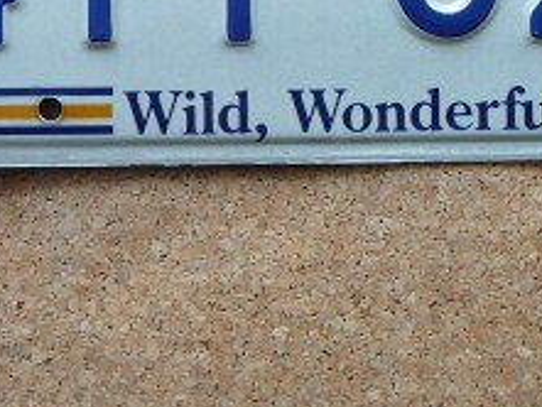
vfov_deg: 17.8
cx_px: 338
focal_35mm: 81
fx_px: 1269
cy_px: -7
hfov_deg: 24.0
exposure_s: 1/30
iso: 200
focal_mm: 5.2
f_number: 2.8
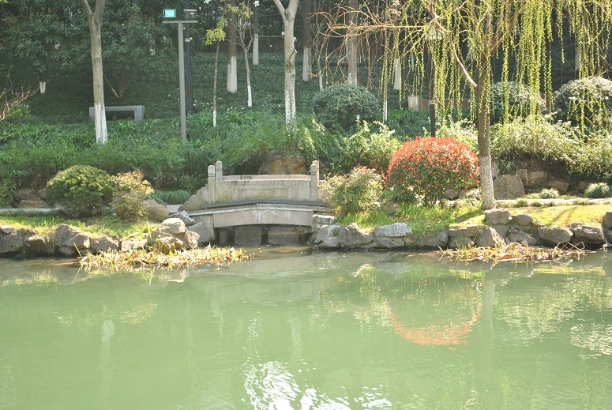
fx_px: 1404
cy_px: 205
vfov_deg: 16.6
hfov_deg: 24.6
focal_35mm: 82
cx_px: 306
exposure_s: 1/60
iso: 100
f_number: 5.6
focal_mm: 55
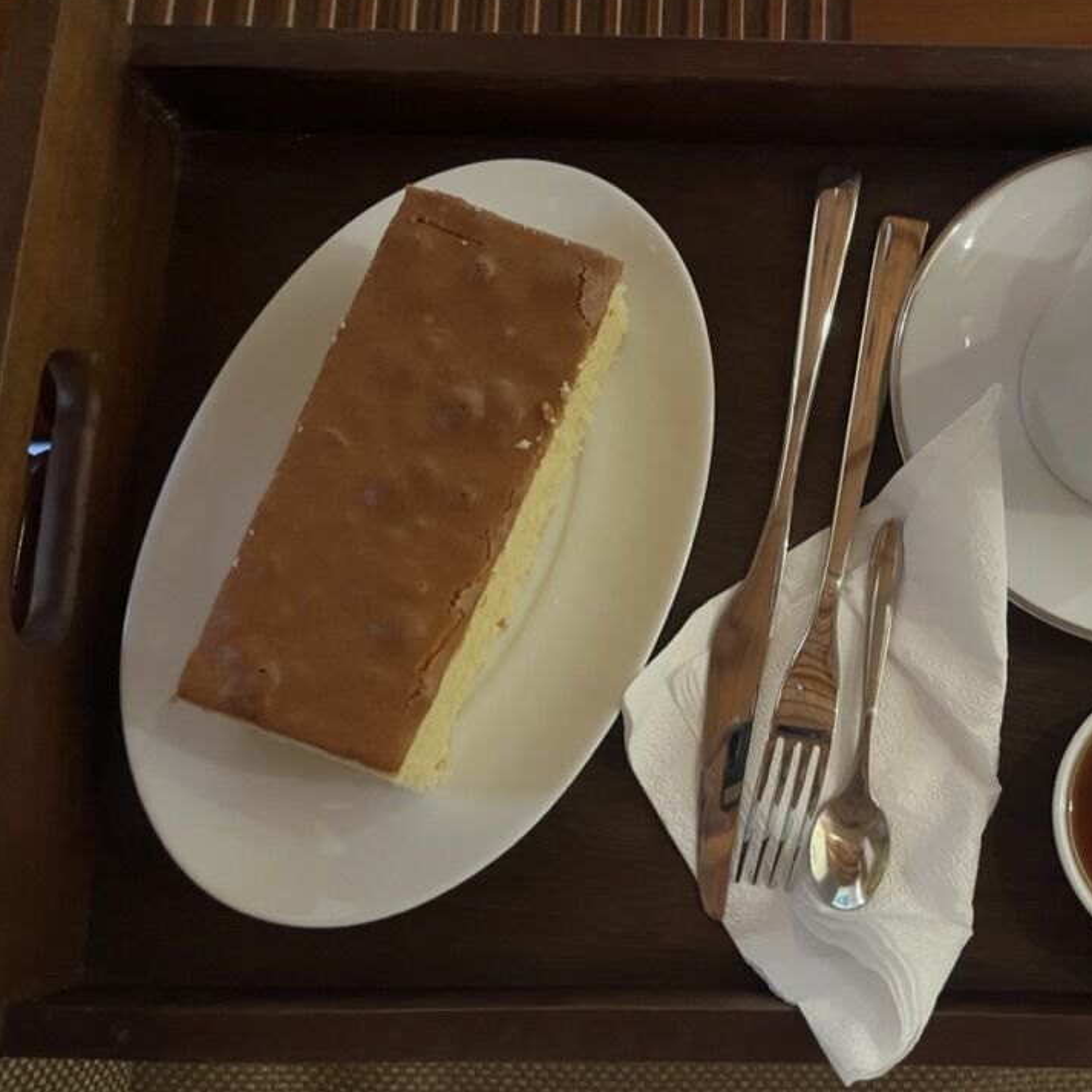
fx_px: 1178
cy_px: 543
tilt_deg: -77.1
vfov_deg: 49.7
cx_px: 781
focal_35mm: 33
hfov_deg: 48.3
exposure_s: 1/25
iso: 640
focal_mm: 5.1
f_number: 1.6
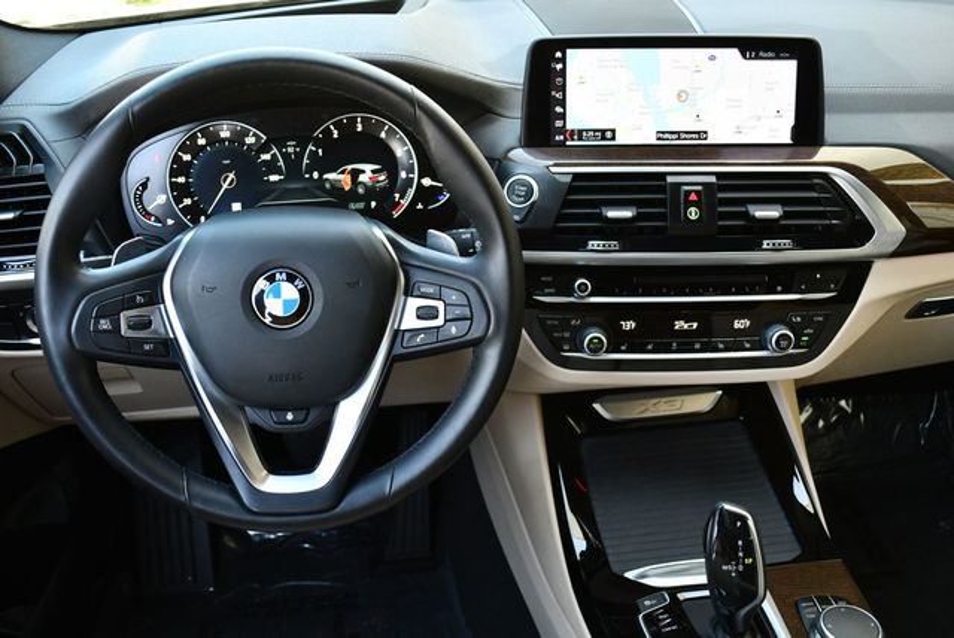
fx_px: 955
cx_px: 477
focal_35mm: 36
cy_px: 319
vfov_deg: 36.9
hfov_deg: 53.1
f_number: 3.5
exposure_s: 1/250
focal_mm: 18
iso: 800
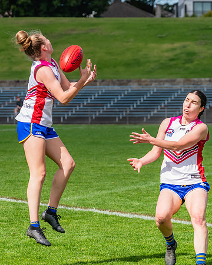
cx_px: 151
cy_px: 126
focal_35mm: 257
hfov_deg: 6.0
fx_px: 2019
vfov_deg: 7.5
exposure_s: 1/1600
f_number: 10
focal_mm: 170
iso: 800
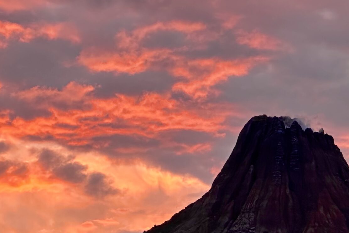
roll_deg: +0.2
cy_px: 261
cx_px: 292
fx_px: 1794
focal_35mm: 185
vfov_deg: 7.4
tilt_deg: +7.6
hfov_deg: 11.1
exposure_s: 1/99
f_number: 2.8
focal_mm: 9
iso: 125
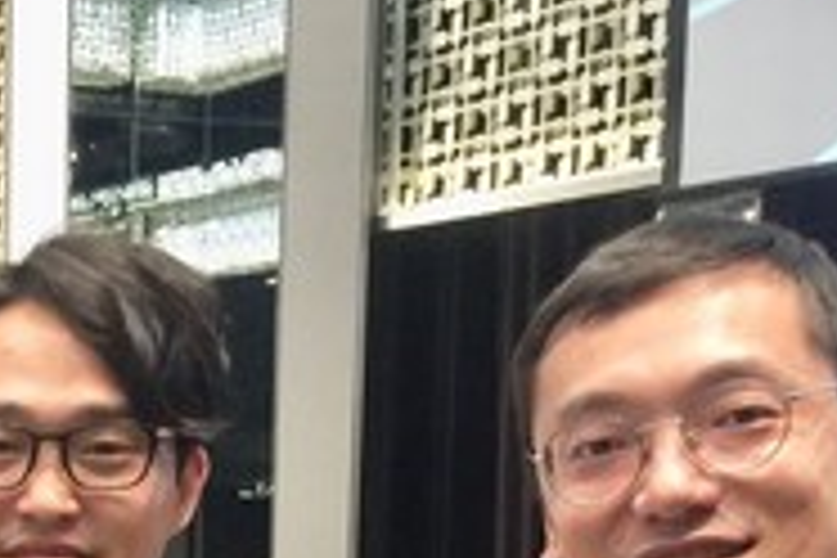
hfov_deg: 18.5
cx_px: -194
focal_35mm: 104
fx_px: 2418
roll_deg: -0.9
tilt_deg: -7.9
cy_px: 936
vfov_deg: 12.3
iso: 100
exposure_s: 1/10
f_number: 2.2
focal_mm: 4.15
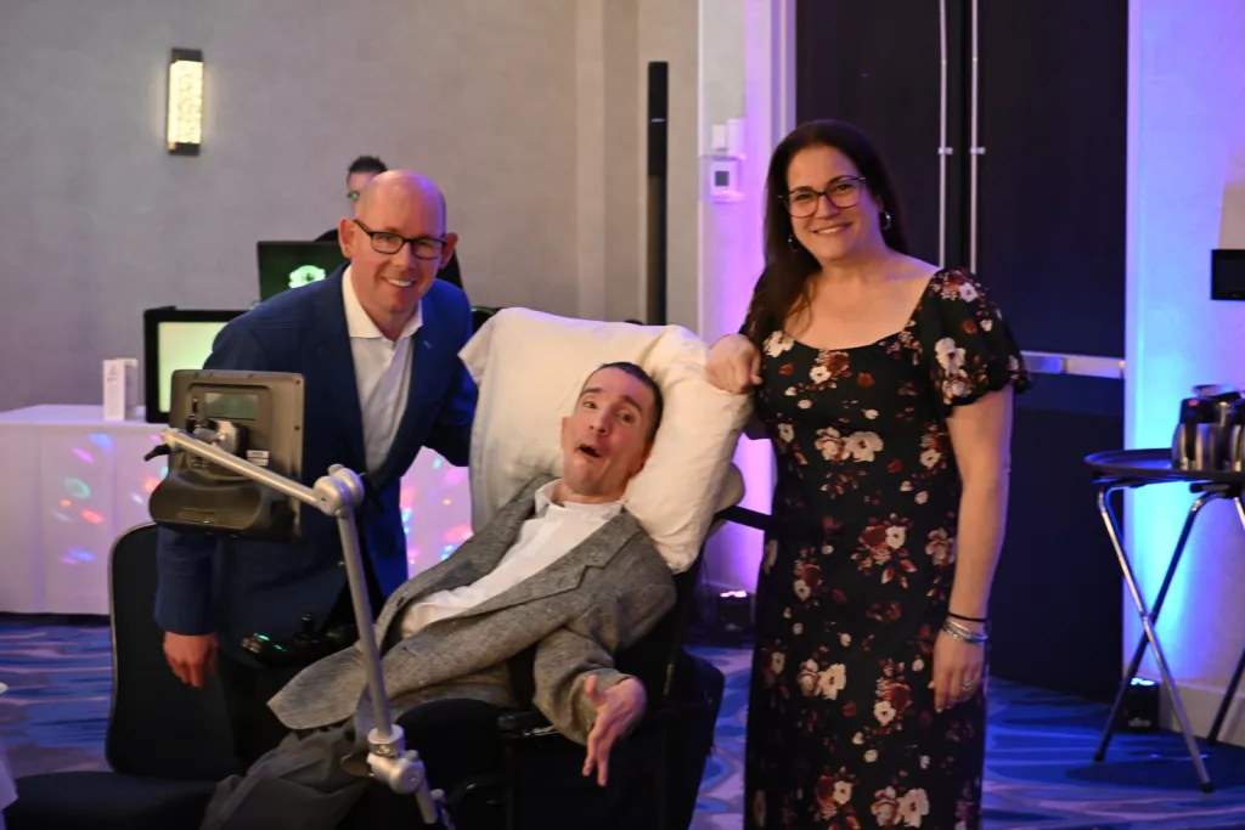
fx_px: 2594
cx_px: 622
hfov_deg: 27.0
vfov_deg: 18.2
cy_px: 415
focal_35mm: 75
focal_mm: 50
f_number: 4.5
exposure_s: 1/30
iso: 2800
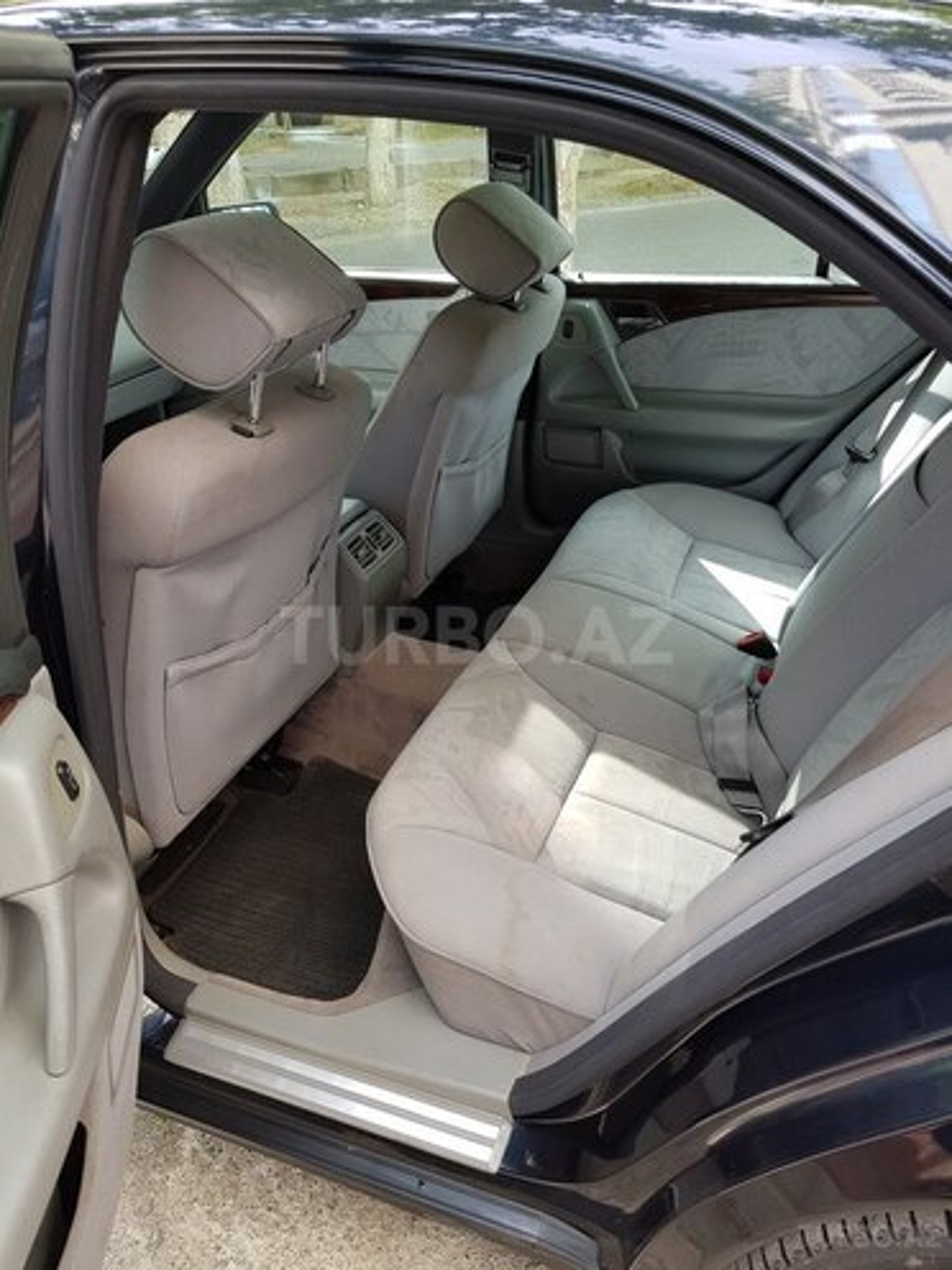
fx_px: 953
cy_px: 635
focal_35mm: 26
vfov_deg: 67.3
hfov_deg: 53.1
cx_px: 476
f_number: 1.7
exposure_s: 1/100
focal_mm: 4.3
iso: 50
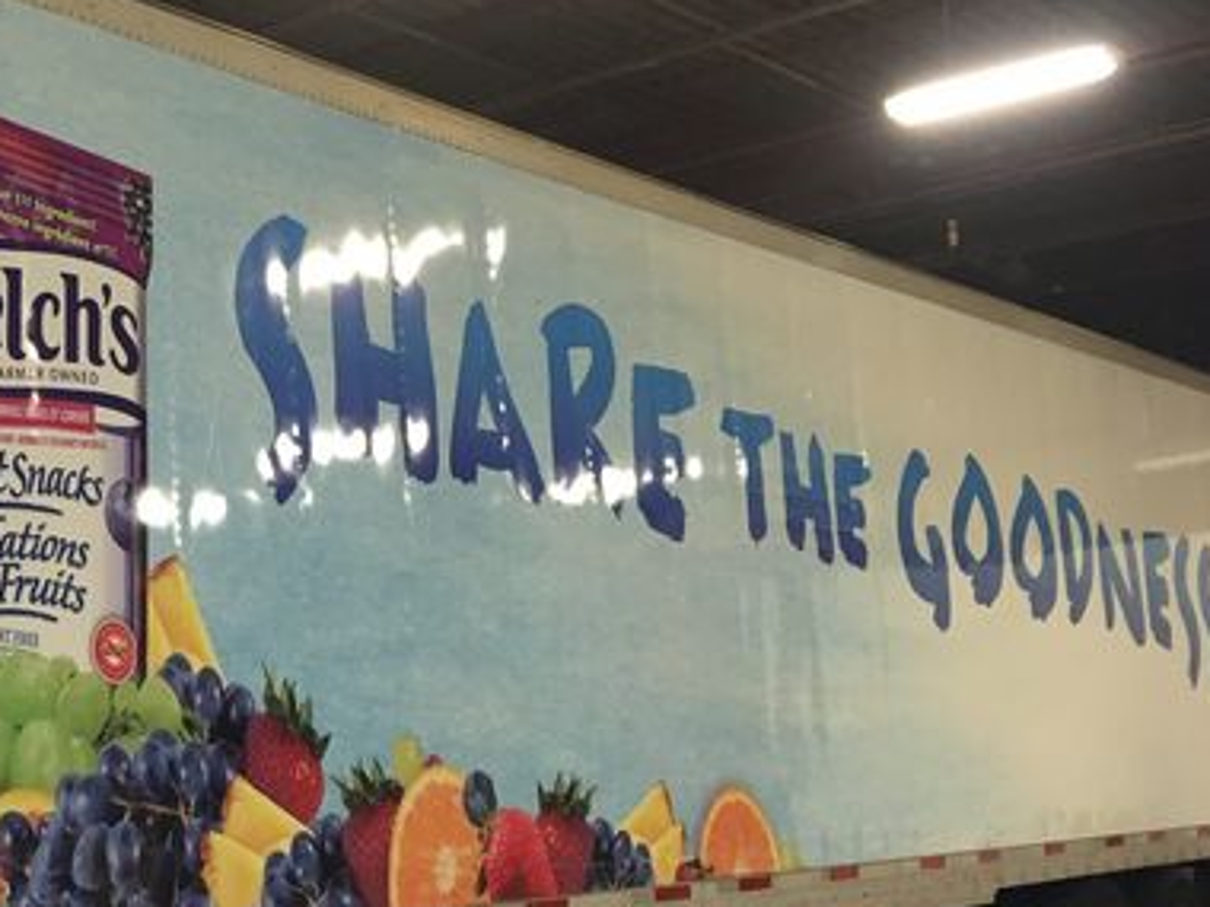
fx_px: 2132
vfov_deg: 24.0
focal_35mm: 61
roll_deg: +2.3
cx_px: -29
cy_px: 538
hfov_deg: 29.4
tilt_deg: +6.1
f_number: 2.2
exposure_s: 1/30
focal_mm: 4.15
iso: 80
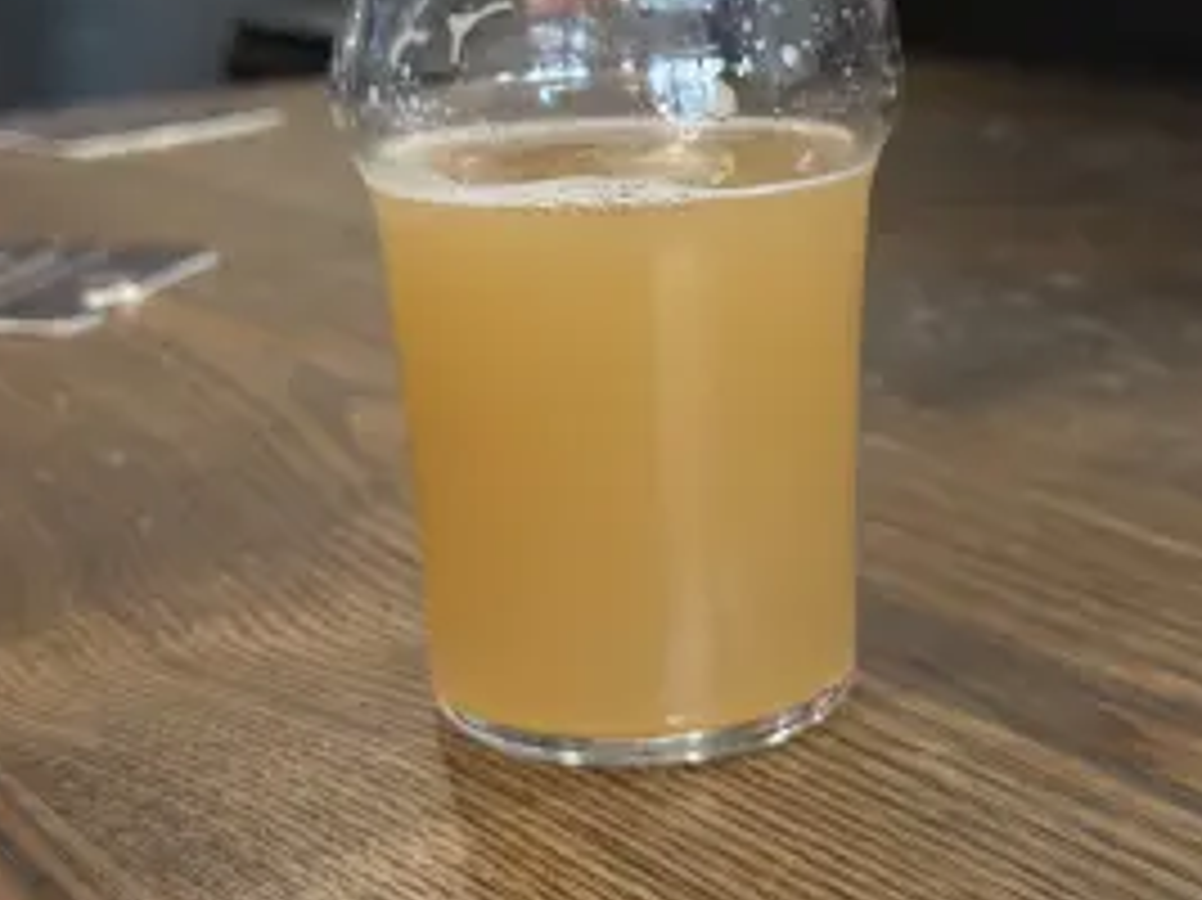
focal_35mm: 72
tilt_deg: -9.7
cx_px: 639
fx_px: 2499
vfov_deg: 20.2
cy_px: 198
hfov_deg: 27.0
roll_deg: +1.5
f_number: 1.78
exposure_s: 1/25
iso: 640
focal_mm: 6.86
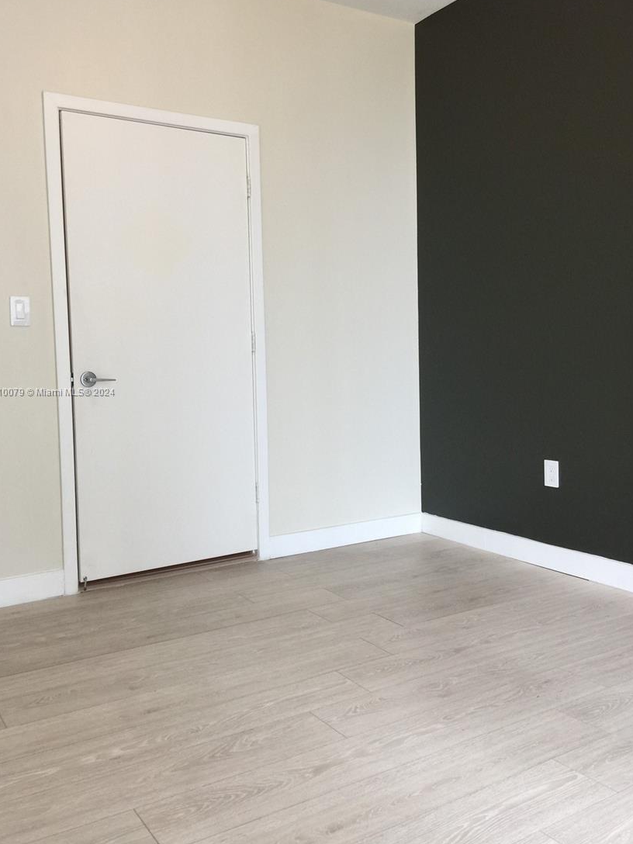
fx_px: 780
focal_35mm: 32
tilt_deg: -1.8
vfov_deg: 56.8
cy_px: 393
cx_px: 321
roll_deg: +1.1
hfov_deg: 44.2
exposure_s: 1/30
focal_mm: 4.15
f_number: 2.2
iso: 32
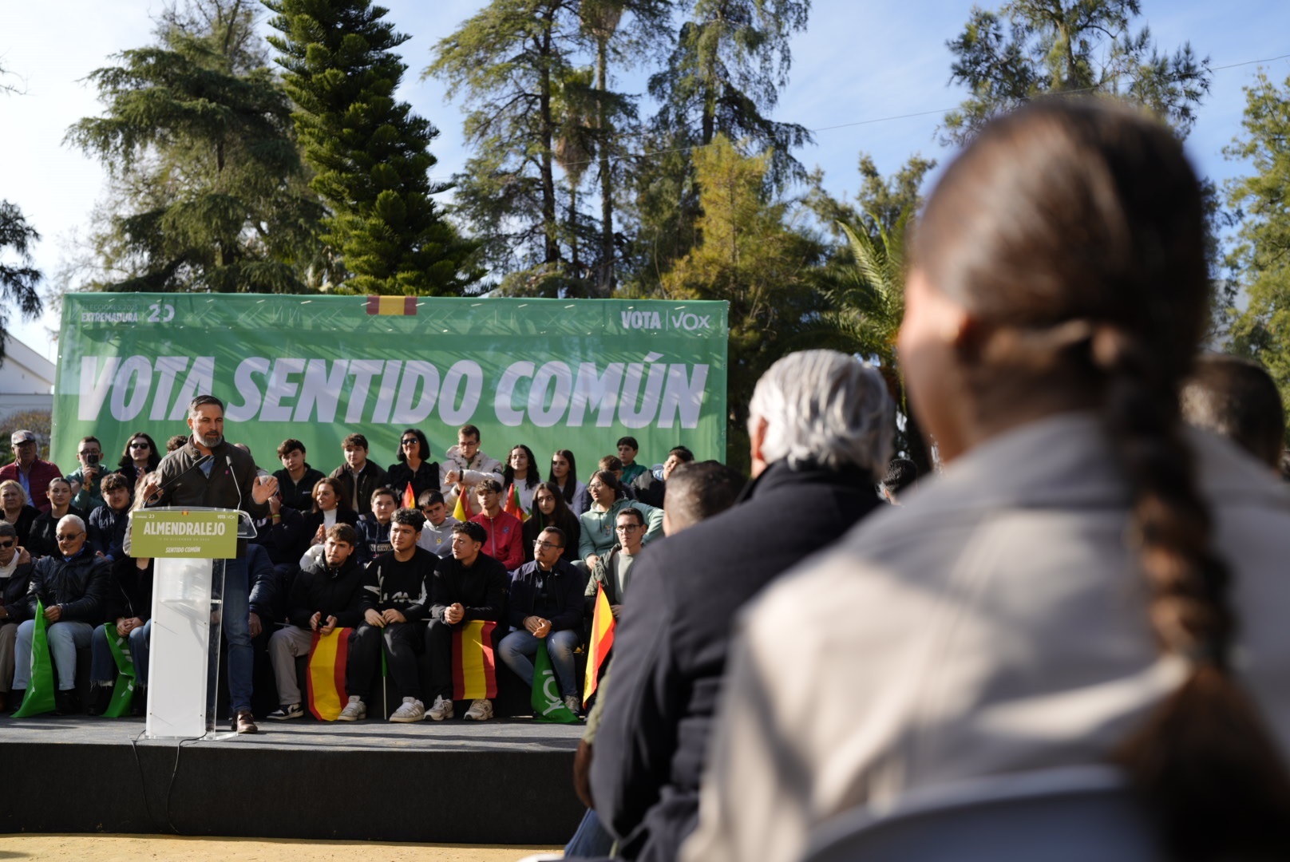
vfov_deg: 37.9
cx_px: 645
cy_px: 431
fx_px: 1255
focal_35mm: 35
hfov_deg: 54.4
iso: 100
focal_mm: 35
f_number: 2.5
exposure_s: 1/1250
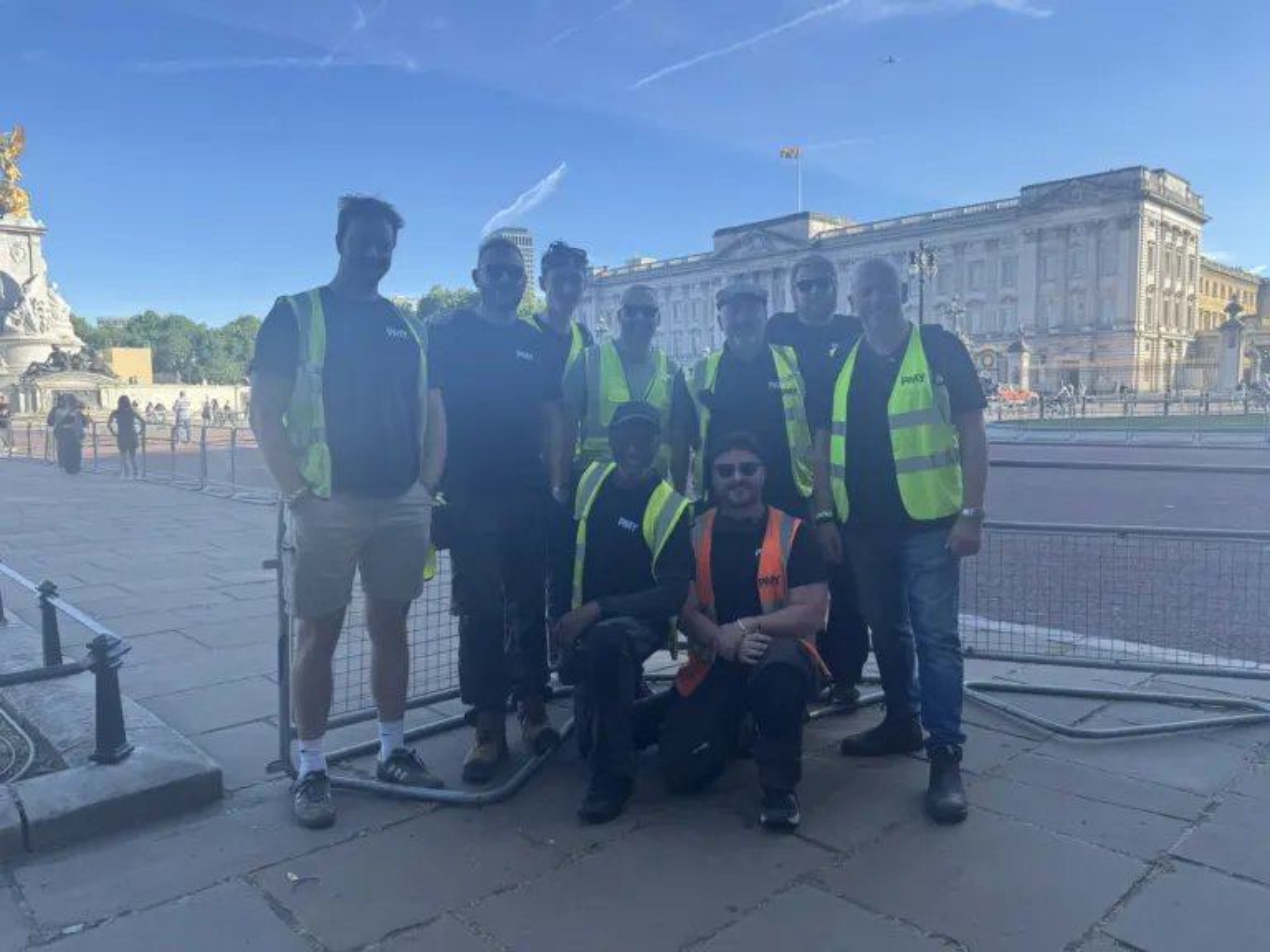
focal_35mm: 24
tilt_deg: -2.5
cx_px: 635
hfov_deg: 71.6
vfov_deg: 56.8
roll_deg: +1.3
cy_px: 476
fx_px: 881
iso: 80
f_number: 1.78
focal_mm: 6.76
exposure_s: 1/1010
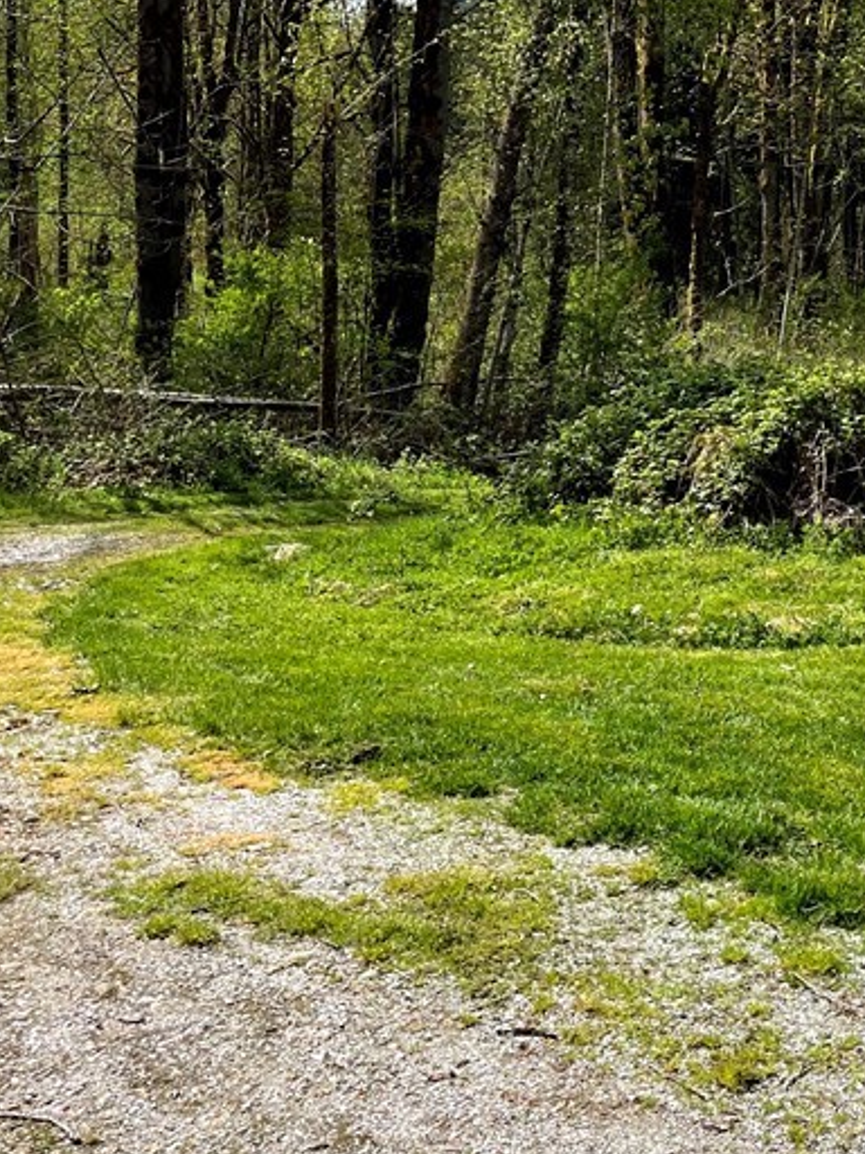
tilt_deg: +1.6
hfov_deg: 27.7
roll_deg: -0.7
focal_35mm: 52
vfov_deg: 35.6
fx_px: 1733
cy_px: 234
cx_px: 646
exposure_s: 1/1984
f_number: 1.6
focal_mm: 4.2
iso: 32
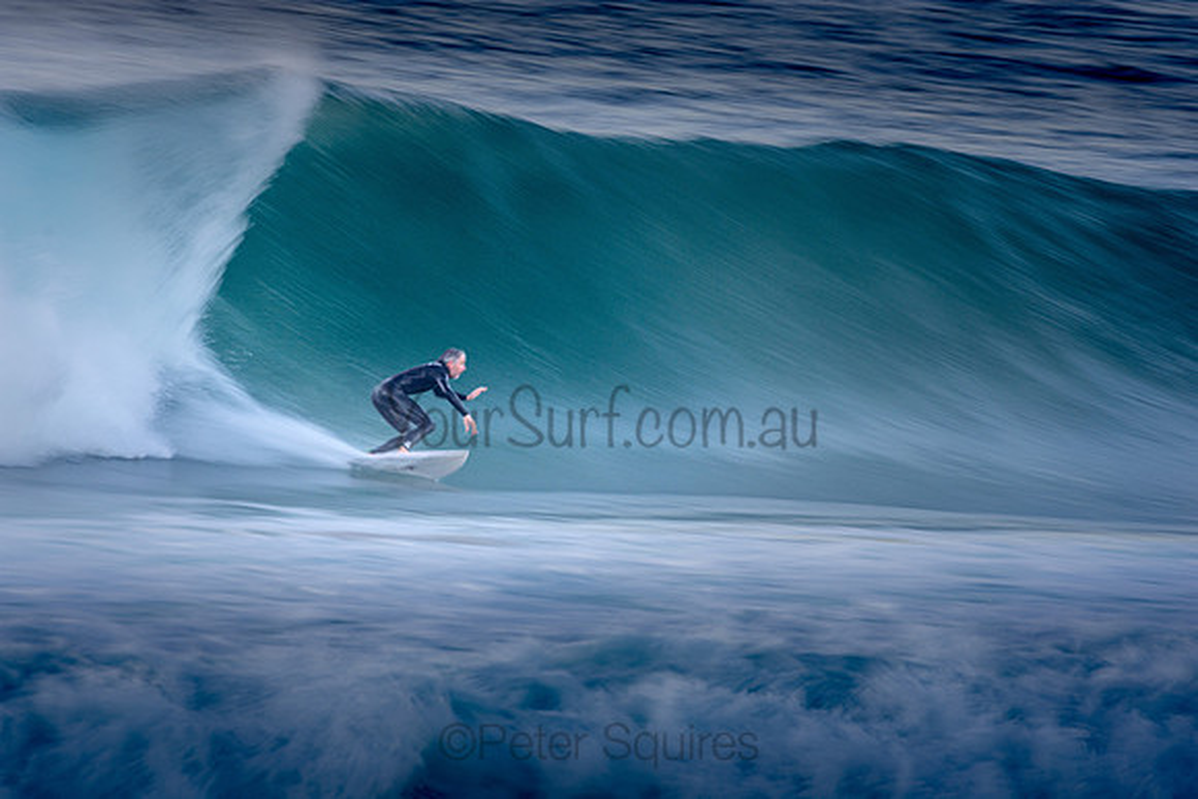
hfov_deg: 2.7
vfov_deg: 1.8
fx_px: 24963
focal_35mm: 750
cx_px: 599
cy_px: 400
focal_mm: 500
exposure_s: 1/20
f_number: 10
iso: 100
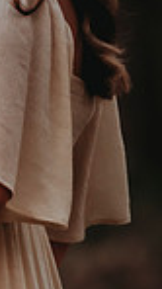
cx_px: -365
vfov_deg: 2.6
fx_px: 6292
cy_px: 239
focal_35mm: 822
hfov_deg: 1.5
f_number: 2.8
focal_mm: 200
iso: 1000
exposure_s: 1/320
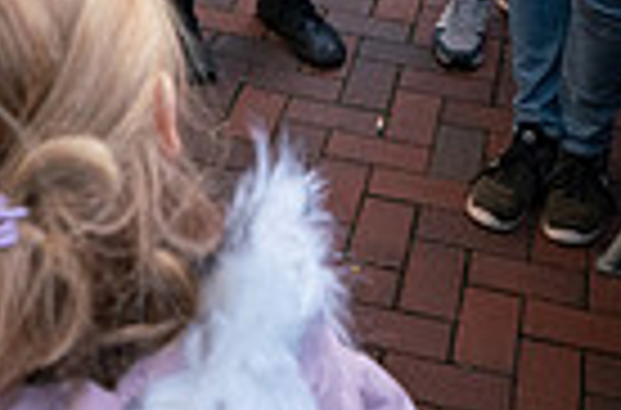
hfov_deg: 24.1
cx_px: 187
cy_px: -265
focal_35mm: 84
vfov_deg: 14.6
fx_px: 1444
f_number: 4
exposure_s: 1/60
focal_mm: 16
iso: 2000
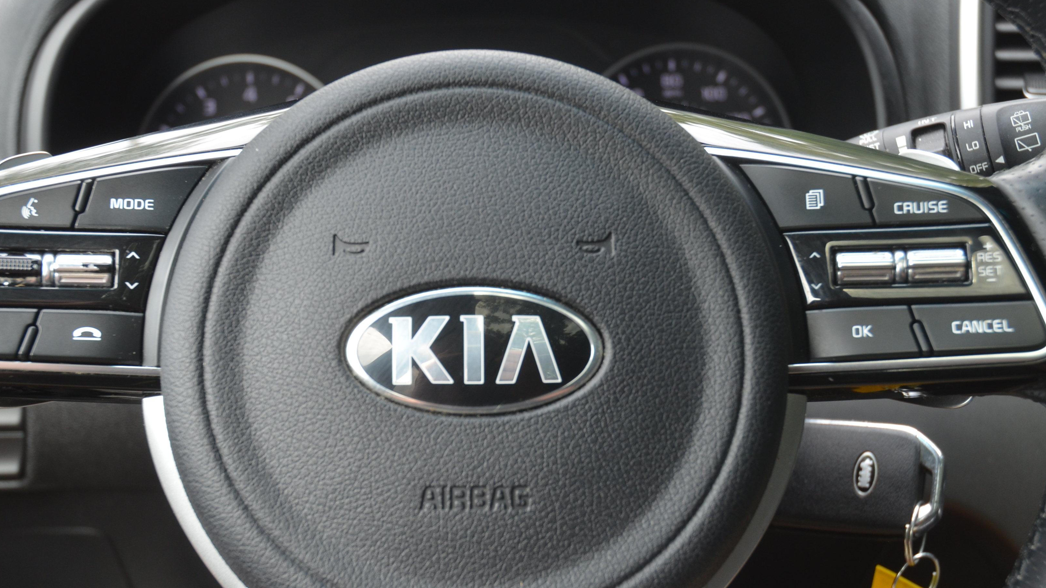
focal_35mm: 56
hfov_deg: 37.4
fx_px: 1542
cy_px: 259
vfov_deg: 21.6
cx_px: 471
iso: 400
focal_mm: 31
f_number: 5
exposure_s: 1/100
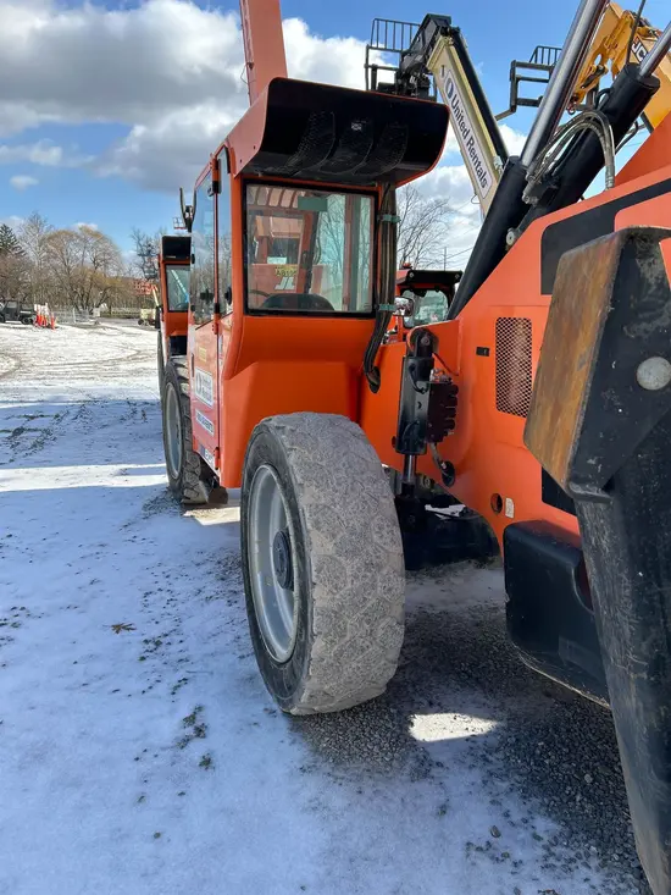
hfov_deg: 53.1
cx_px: 336
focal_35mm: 26
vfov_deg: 67.3
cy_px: 448
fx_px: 672
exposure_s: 1/1344
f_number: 1.5
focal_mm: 5.7
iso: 50
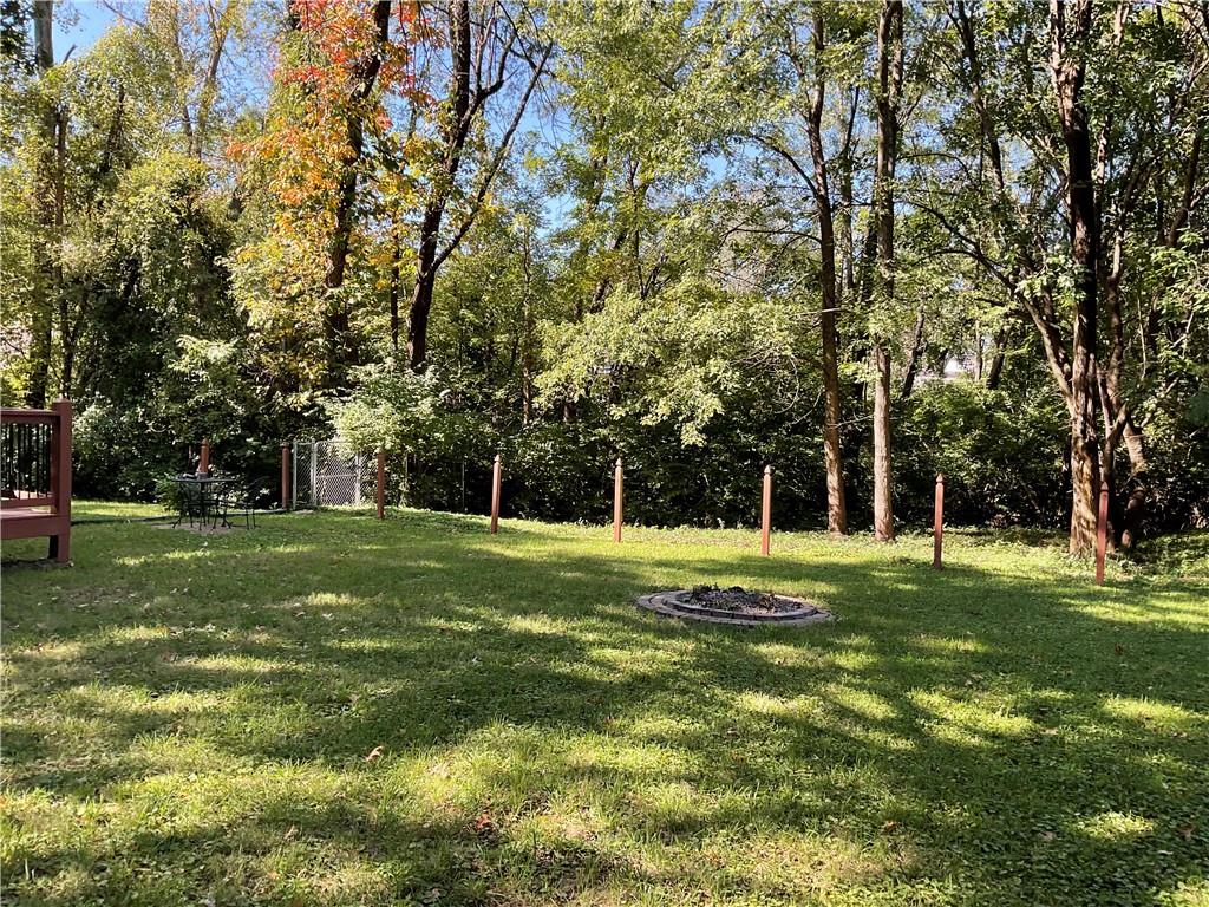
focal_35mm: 29
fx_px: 1013
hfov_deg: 61.7
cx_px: 604
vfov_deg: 48.2
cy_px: 454
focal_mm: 3
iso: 16
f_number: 1.8
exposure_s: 1/173
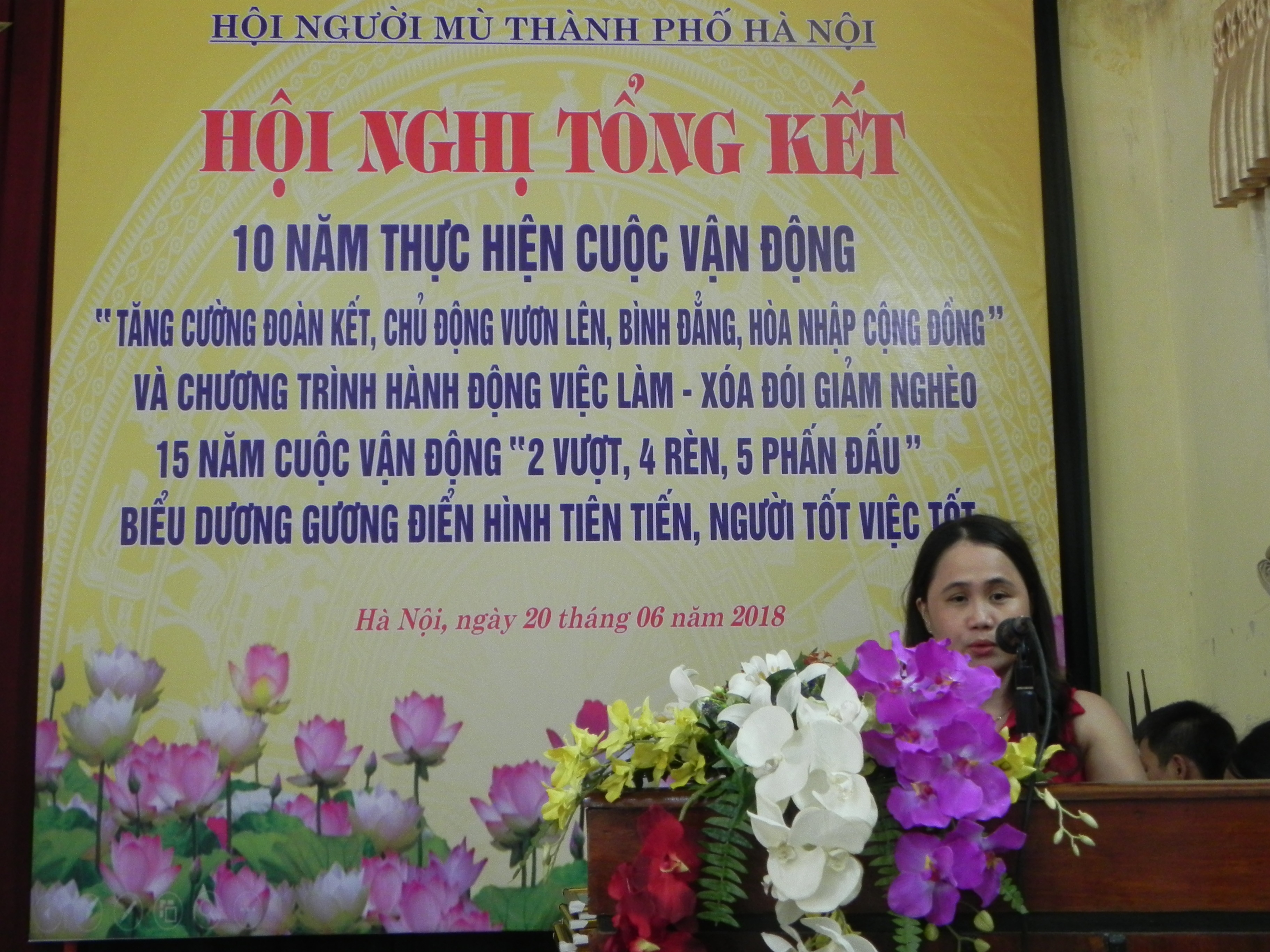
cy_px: 476
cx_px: 635
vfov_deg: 31.5
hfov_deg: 41.2
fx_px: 1688
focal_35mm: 46
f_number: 3.2
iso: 400
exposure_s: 1/26.6
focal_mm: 8.2
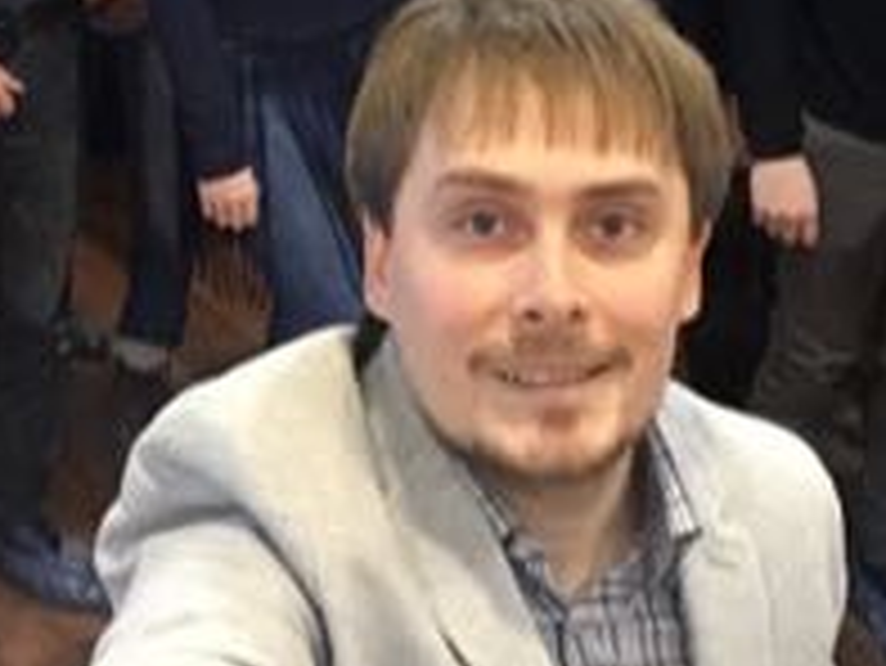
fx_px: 2331
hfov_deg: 21.5
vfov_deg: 16.1
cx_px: 508
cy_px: 140
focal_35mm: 91
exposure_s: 1/17
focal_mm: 2.87
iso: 250
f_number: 2.2
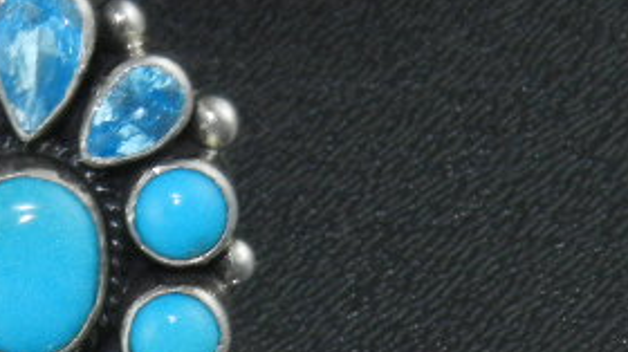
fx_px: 3195
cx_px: 20
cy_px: 314
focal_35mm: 192
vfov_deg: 6.3
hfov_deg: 11.1
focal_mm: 13.9
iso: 800
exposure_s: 1/30
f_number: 8.6
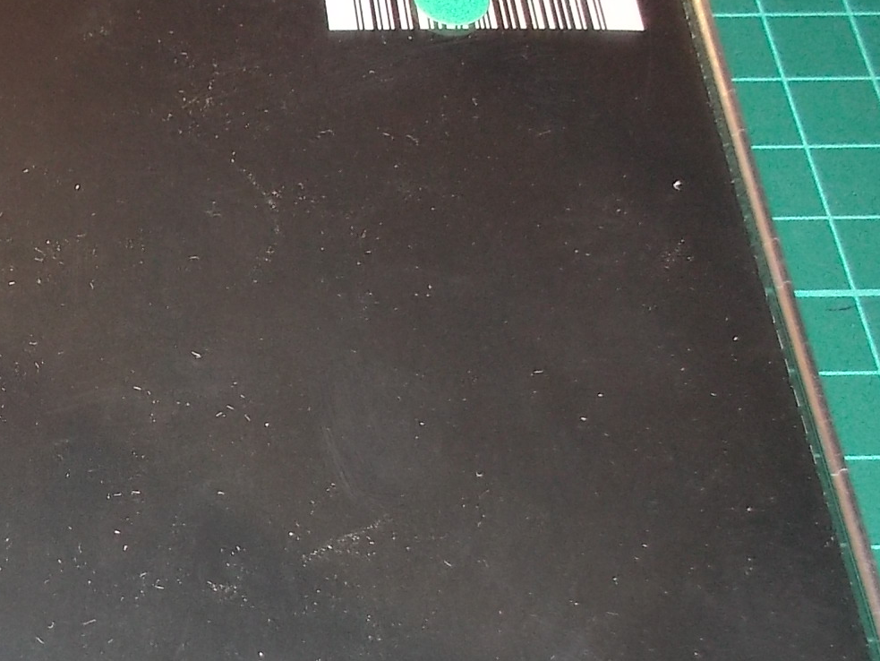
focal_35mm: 67
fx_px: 1704
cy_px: 494
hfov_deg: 27.6
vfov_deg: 21.8
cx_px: 49
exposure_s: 1/30
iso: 200
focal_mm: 4.1
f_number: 3.3
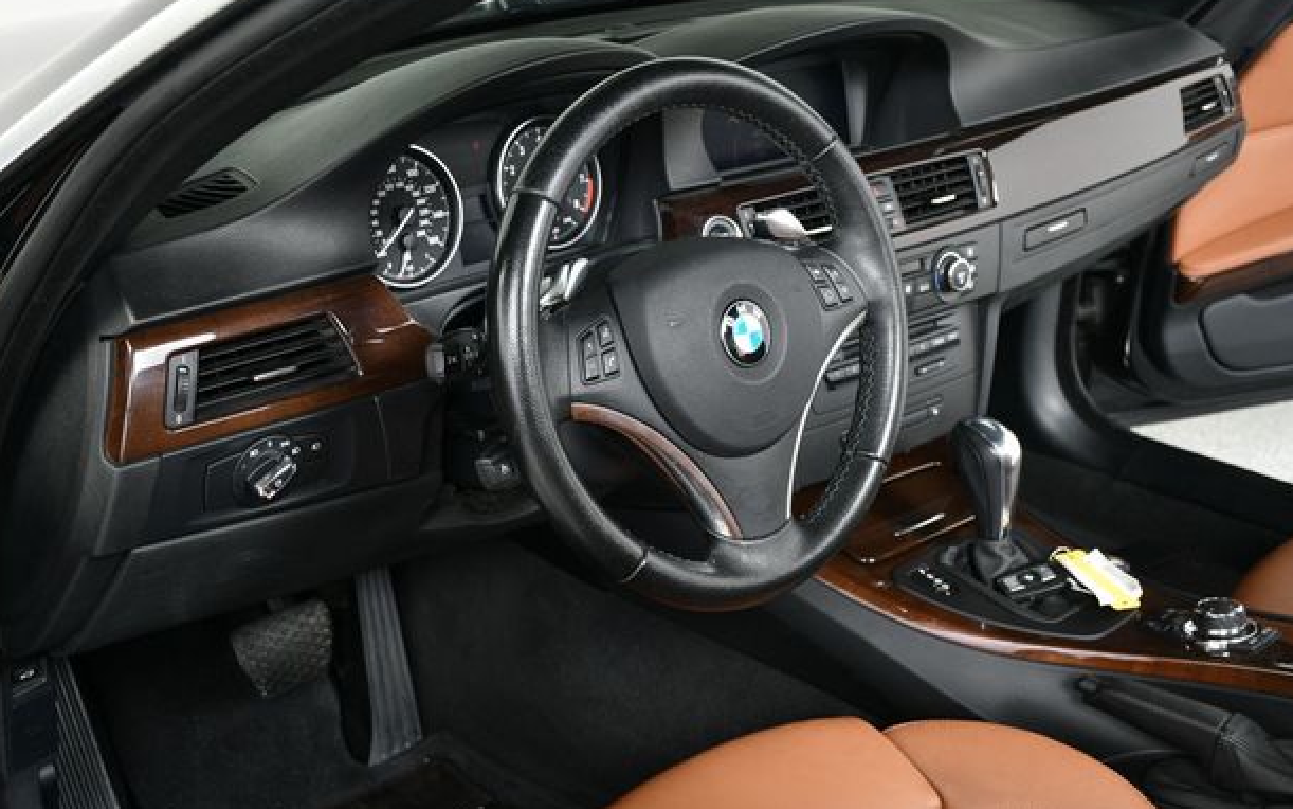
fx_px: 1692
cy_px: 388
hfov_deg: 41.8
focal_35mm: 48
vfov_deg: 26.9
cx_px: 622
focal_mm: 30
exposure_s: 1/160
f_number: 5
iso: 100
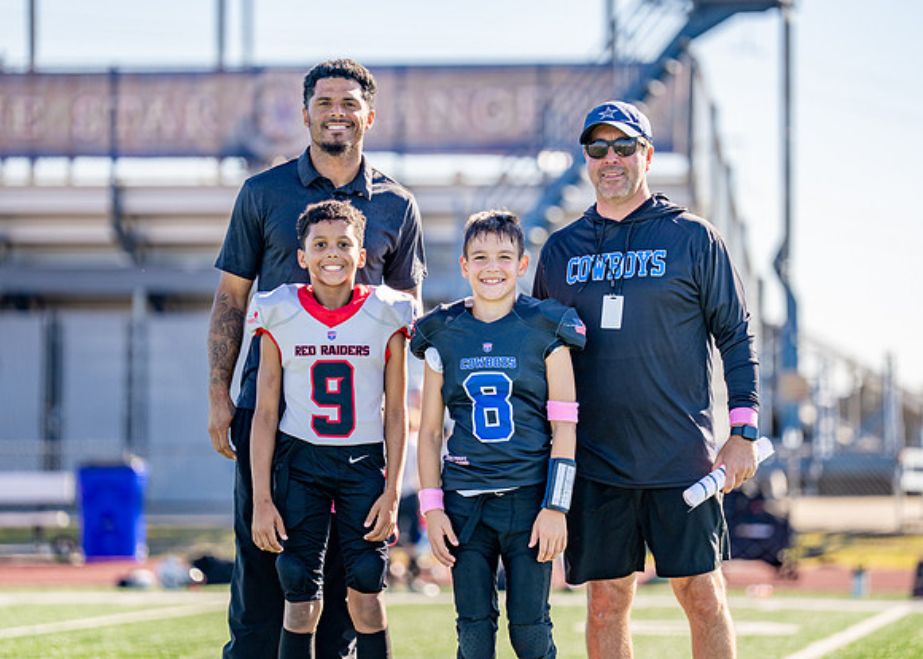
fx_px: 4949
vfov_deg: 7.6
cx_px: 469
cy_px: 309
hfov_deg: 10.7
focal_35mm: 189
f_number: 2.8
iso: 160
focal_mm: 165
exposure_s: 1/1250
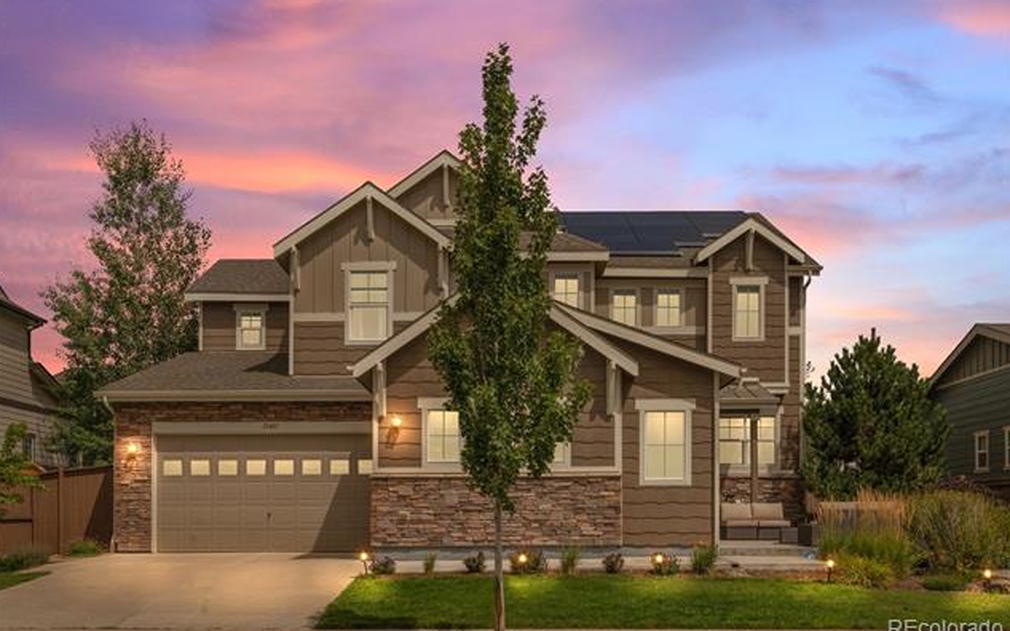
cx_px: 504
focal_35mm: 35
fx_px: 950
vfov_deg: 36.7
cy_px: 305
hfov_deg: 56.0
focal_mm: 33.5
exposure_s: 1/5000
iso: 640
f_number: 11
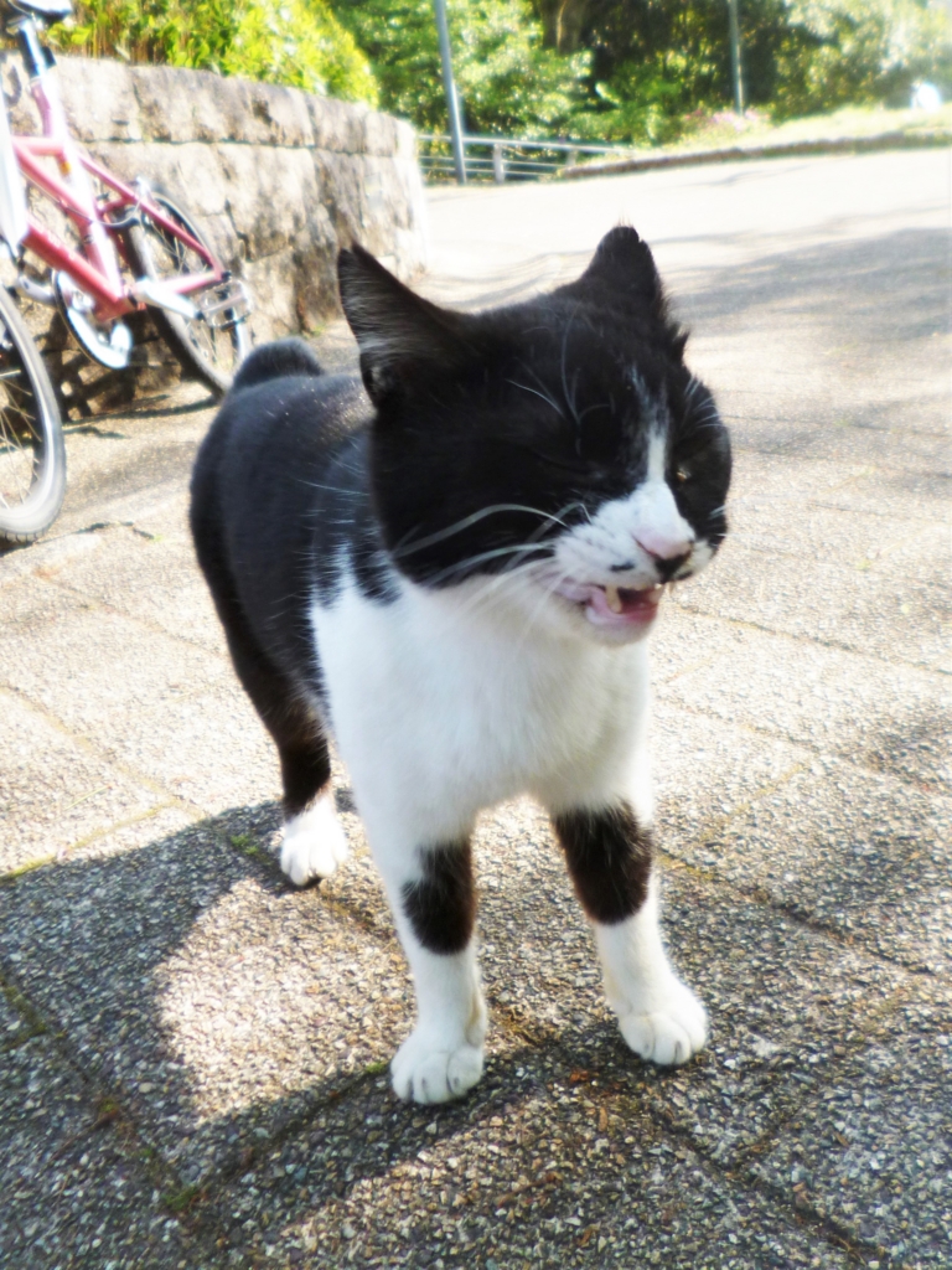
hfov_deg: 56.8
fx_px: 880
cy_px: 635
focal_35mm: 24
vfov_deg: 71.6
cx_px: 476
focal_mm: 4.3
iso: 100
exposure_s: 1/250
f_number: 2.5
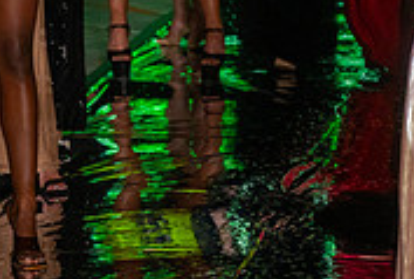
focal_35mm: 261
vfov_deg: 5.2
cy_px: -185
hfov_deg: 7.8
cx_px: 32
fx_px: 3009
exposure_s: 1/320
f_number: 4
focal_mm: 70
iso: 1000
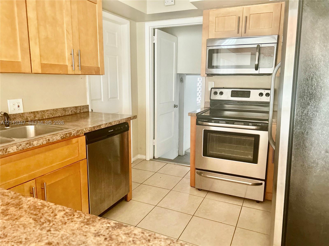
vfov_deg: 53.1
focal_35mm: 26
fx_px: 247
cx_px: 164
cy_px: 123
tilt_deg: -11.4
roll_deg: +0.7
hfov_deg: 67.3
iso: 640
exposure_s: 1/36
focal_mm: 5.7
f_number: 1.5
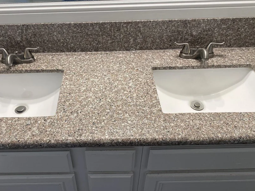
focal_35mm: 33
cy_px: 91
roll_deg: +2.1
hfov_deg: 55.0
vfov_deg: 42.9
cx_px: 104
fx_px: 243
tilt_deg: -40.9
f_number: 1.8
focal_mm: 4.25
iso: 100
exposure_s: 1/120
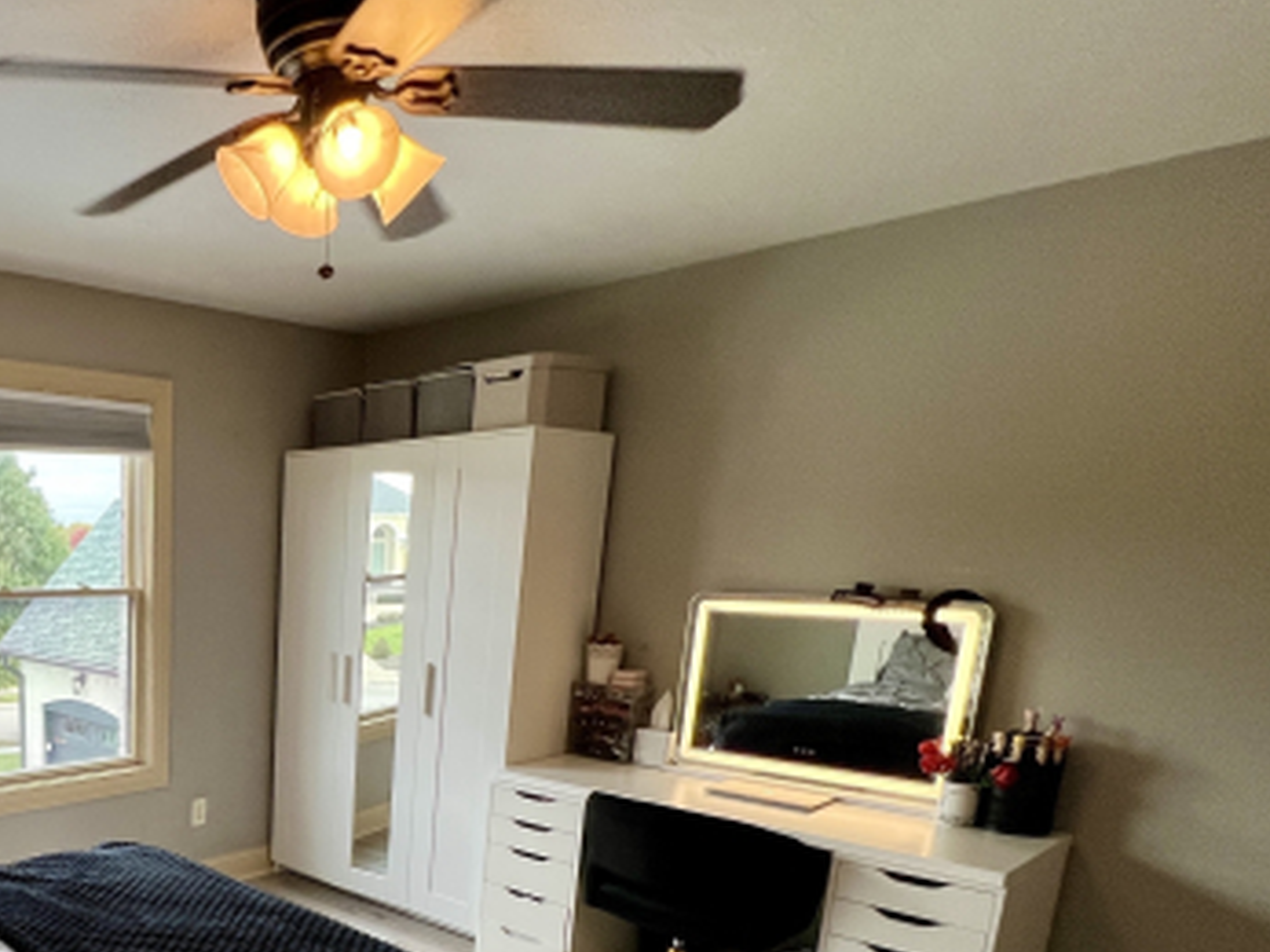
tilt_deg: -12.3
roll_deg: +0.2
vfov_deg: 51.4
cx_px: 108
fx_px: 917
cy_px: 762
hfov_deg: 58.4
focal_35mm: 25
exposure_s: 1/120
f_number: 1.8
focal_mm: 1.57
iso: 200
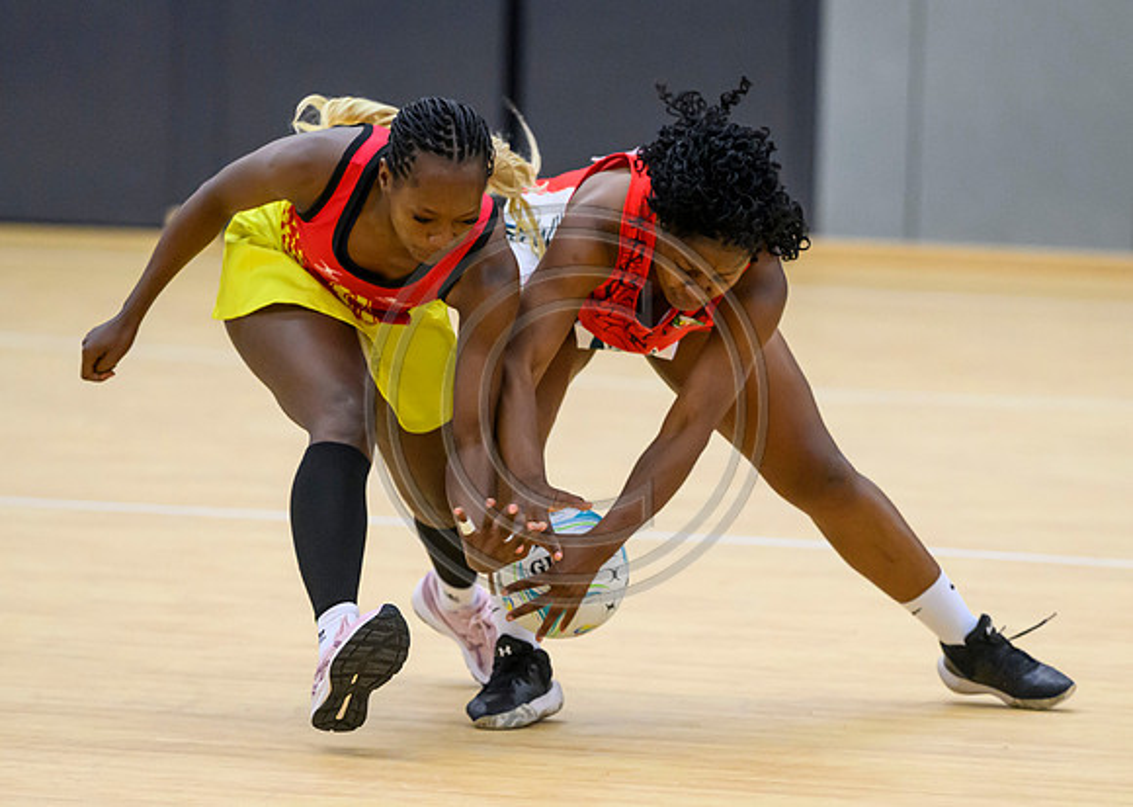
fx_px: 10941
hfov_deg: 5.9
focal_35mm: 340
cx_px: 716
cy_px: 447
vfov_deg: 4.2
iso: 4000
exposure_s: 1/1000
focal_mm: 200
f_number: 3.2
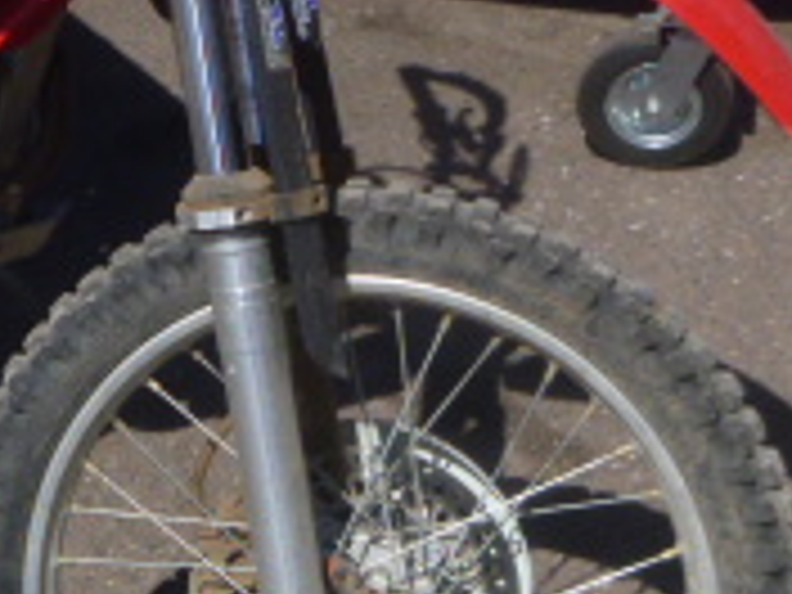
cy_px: 144
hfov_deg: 21.2
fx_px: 2082
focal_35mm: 91
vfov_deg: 16.2
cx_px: 130
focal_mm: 4.5
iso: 100
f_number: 3.9
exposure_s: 1/1000
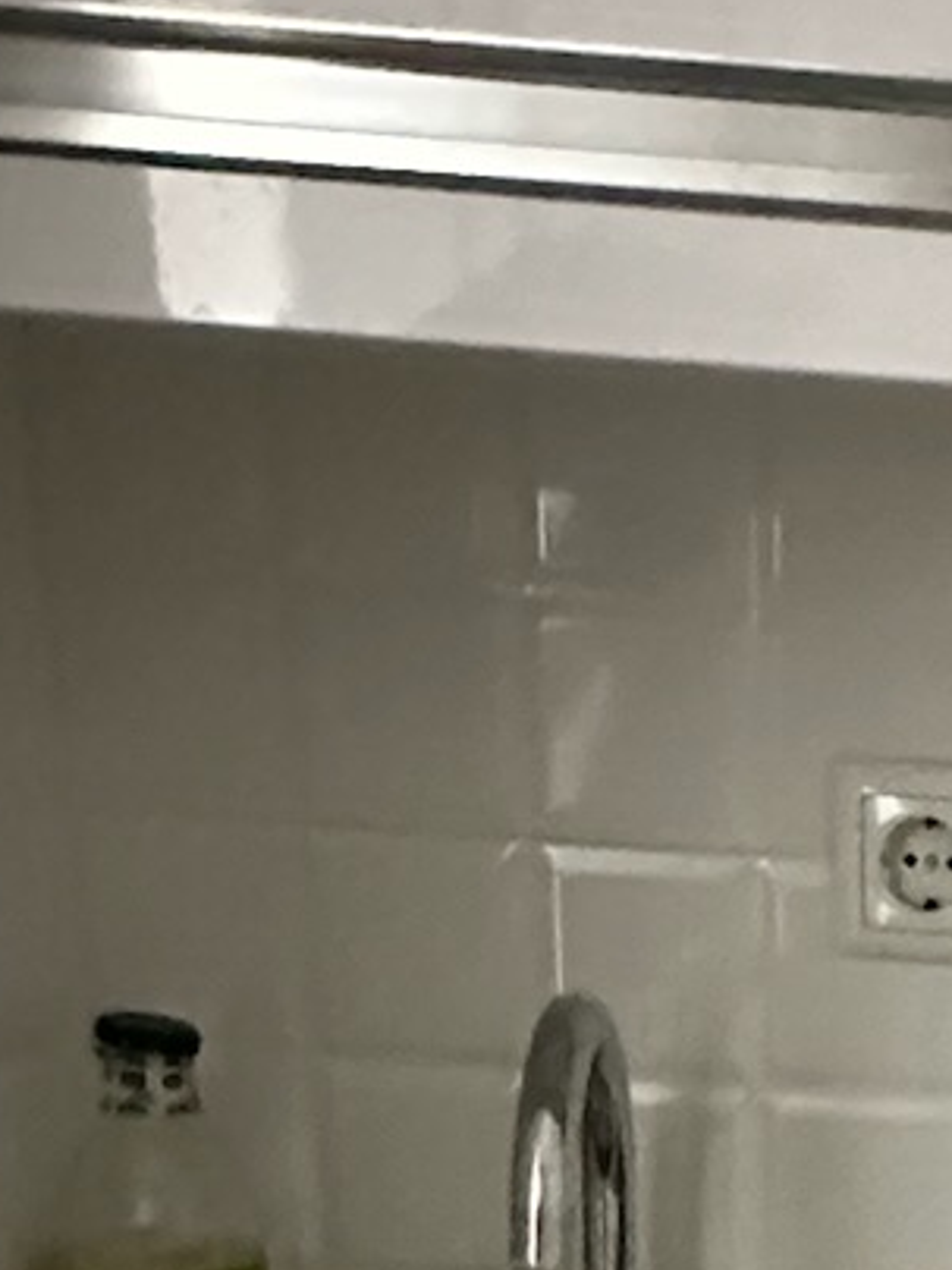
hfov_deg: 18.9
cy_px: 1742
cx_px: 1310
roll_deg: -4.9
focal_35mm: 71
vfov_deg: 23.5
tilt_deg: -20.3
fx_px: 2603
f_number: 2.2
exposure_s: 1/43
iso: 1250
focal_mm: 2.22
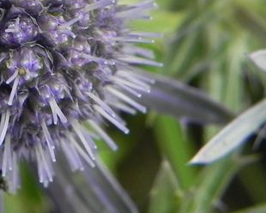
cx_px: -71
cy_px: 18
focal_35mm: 195
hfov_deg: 9.7
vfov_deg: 7.9
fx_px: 1535
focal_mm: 10.3
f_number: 4.5
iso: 160
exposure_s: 1/160
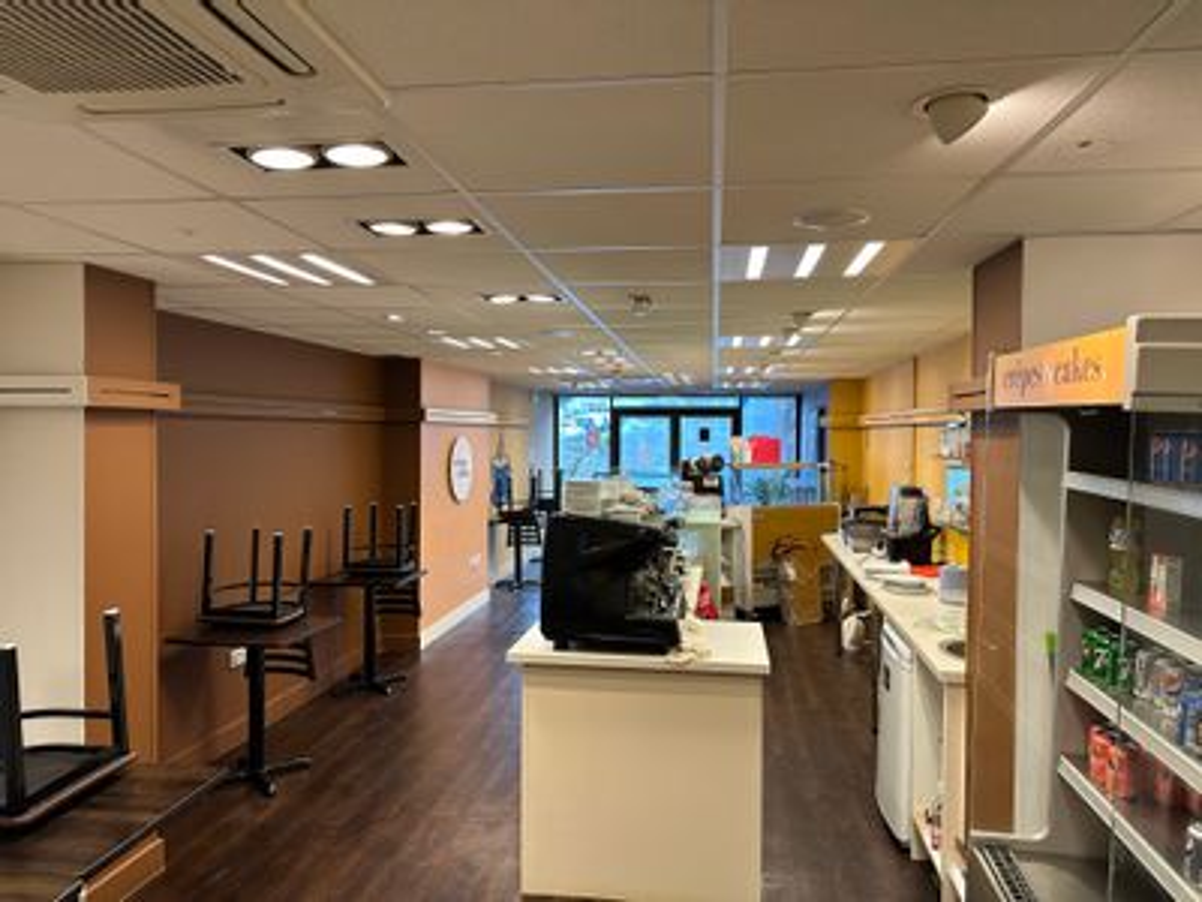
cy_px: 451
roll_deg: +0.1
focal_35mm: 24
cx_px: 601
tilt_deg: -2.9
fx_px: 833
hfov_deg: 71.6
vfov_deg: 56.8
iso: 160
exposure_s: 1/100
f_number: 1.78
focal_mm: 6.86
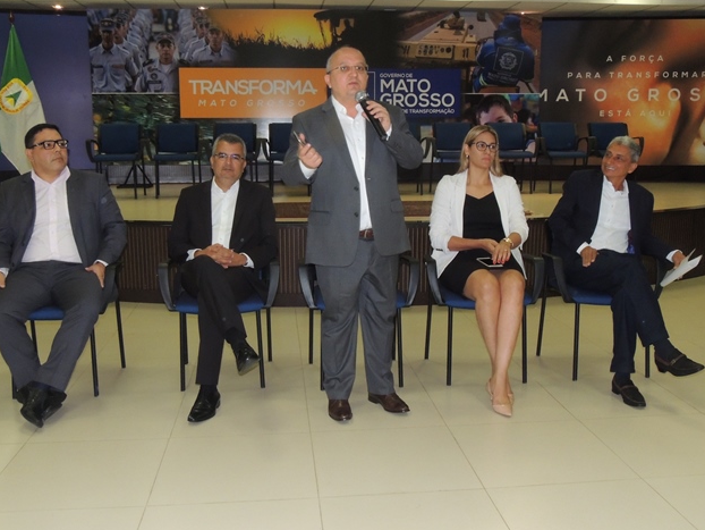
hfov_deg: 51.3
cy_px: 264
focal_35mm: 36
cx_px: 343
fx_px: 733
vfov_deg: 39.7
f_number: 6.4
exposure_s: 1/30
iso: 800
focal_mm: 6.2
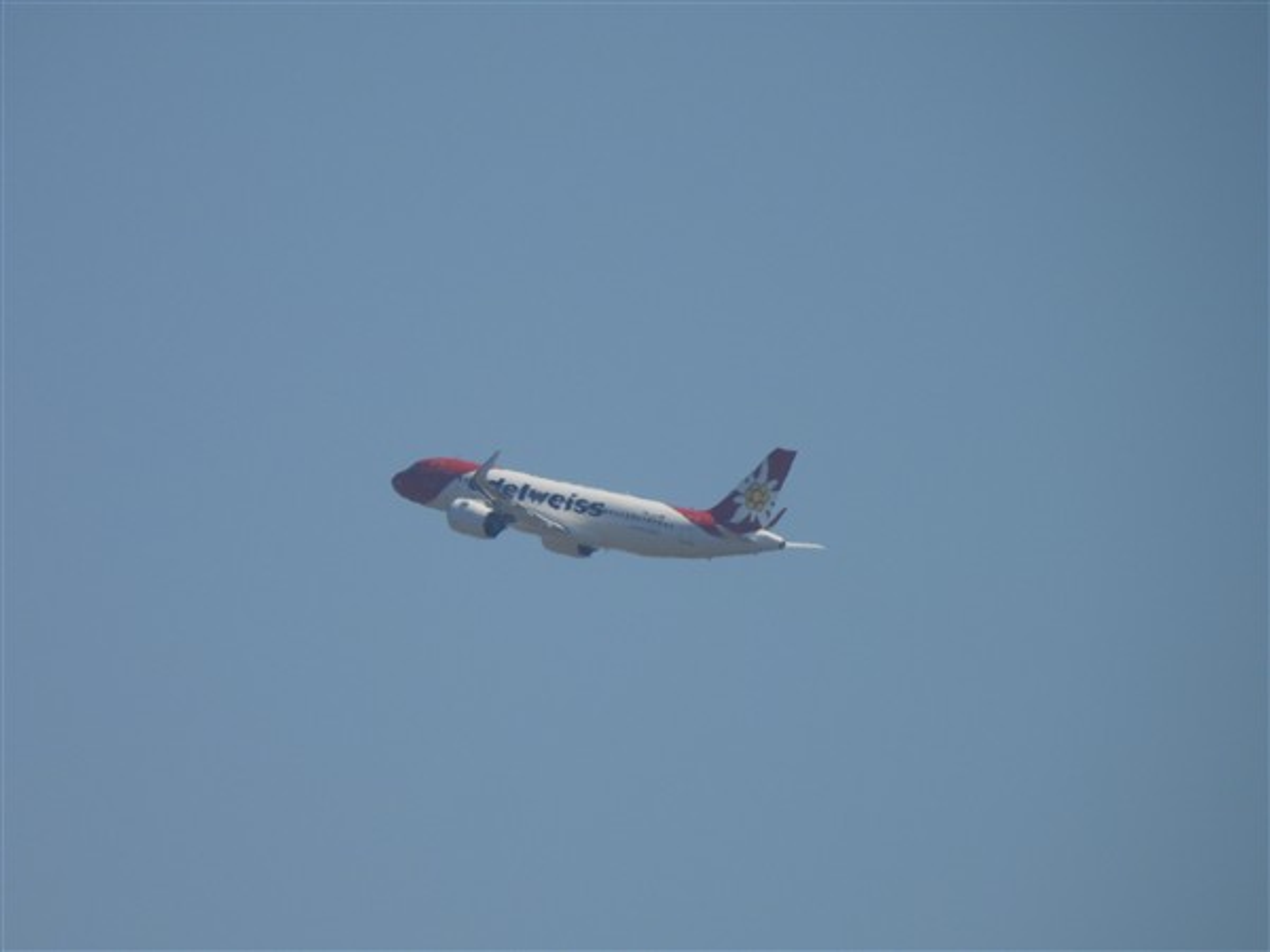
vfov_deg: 1.4
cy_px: 476
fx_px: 40357
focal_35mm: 1100
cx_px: 635
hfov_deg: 1.8
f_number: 5.6
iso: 100
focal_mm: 196
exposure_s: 1/1000
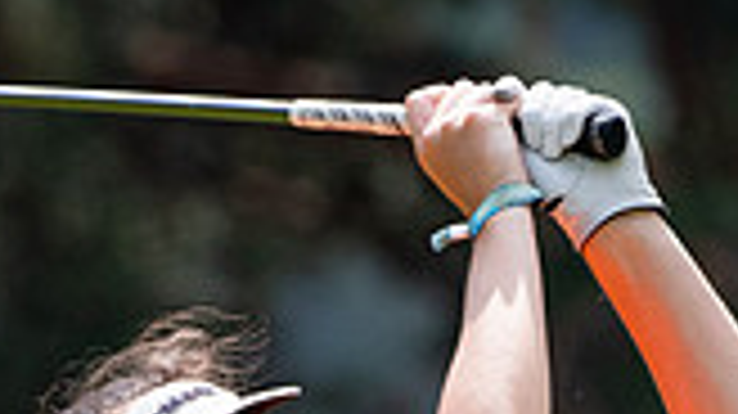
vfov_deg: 0.6
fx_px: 36902
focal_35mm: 1887
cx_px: 342
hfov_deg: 1.1
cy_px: 857
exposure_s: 1/1600
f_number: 6.3
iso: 1000
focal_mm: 340
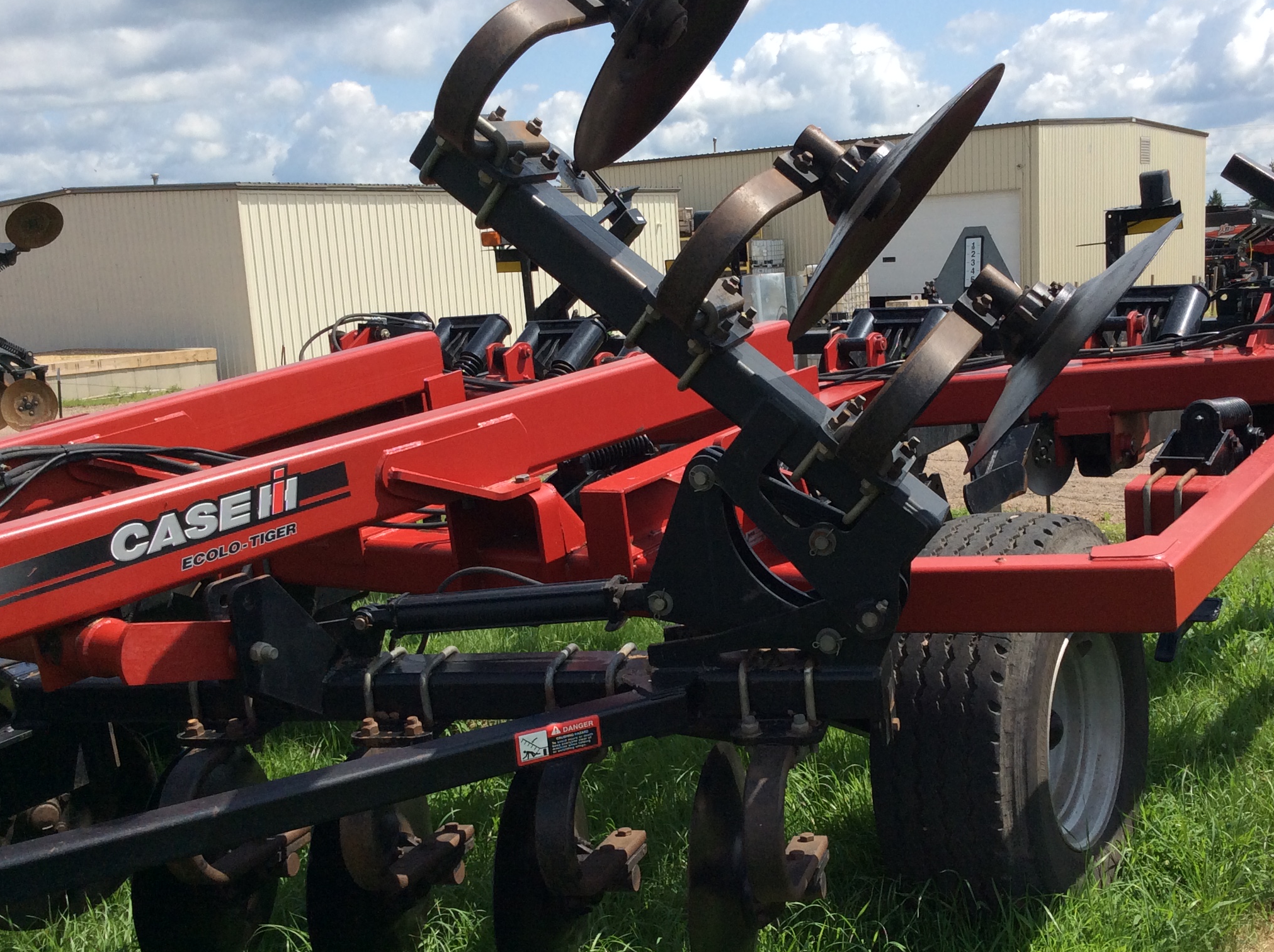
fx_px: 1507
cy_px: 500
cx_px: 730
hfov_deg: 45.7
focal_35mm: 41
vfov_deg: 35.0
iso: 32
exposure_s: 1/1634
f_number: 2.4
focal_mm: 3.3
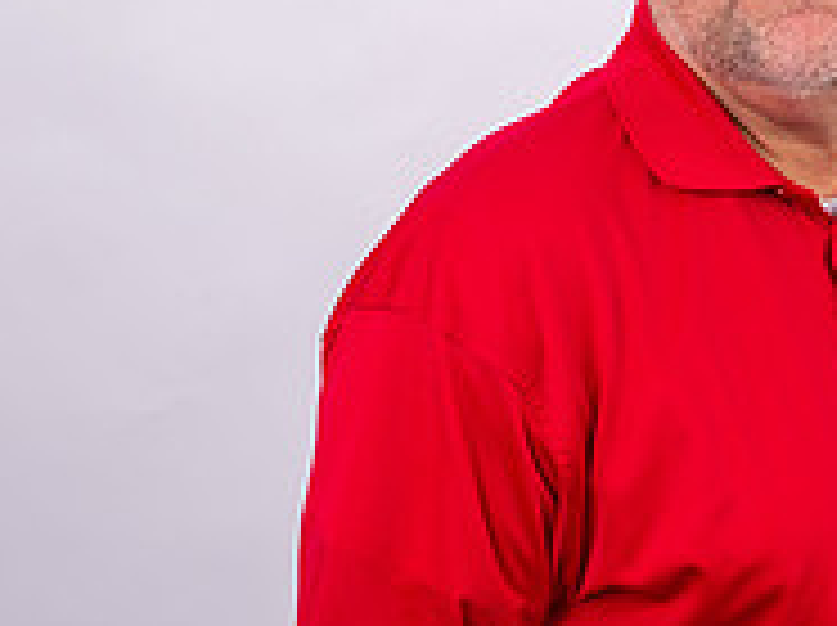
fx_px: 1956
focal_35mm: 81
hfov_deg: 23.8
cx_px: 652
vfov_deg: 18.1
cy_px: 158
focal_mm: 27
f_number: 9
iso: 125
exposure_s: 1/250
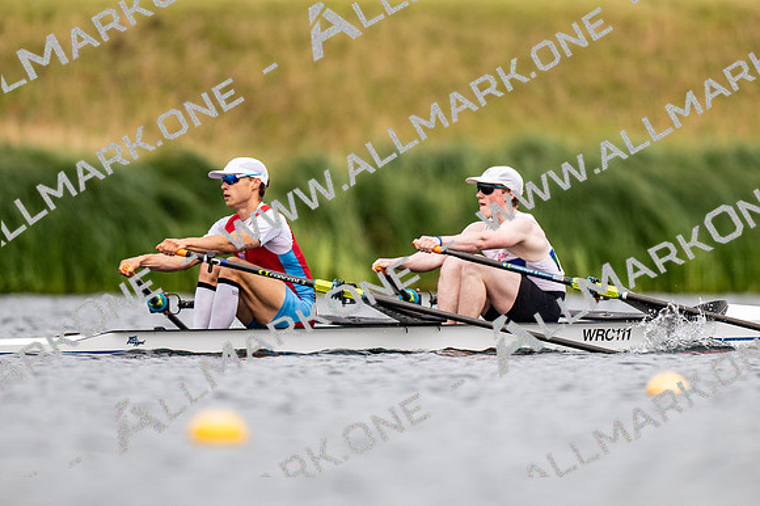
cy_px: 253
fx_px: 18988
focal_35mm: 900
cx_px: 380
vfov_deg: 1.5
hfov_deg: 2.3
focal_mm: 600
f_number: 4
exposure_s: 1/2500
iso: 280
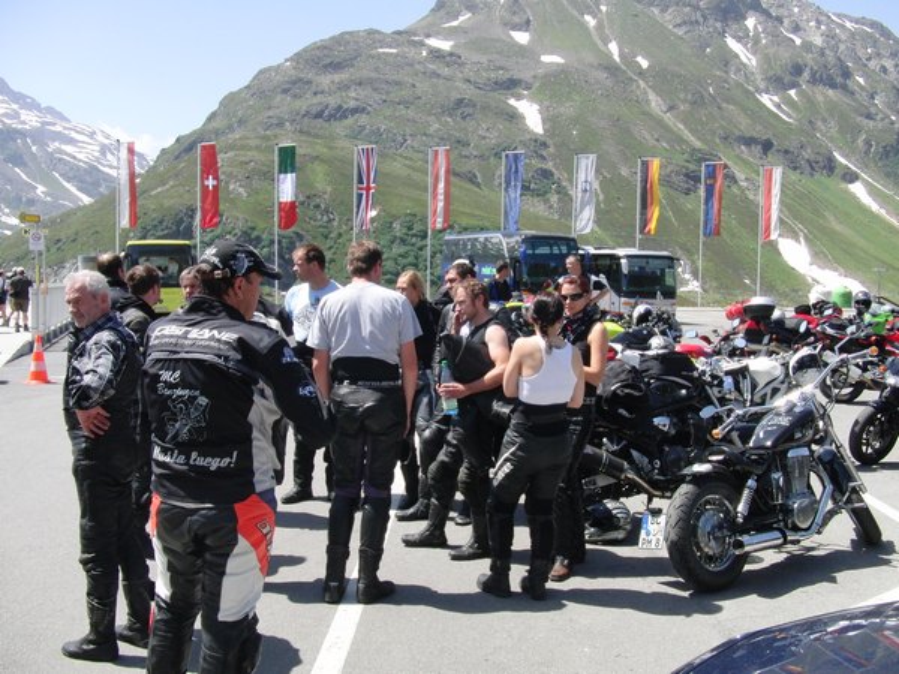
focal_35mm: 37
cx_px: 450
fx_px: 961
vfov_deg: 38.7
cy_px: 337
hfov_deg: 50.1
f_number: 3.6
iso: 100
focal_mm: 6.42
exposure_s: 1/800
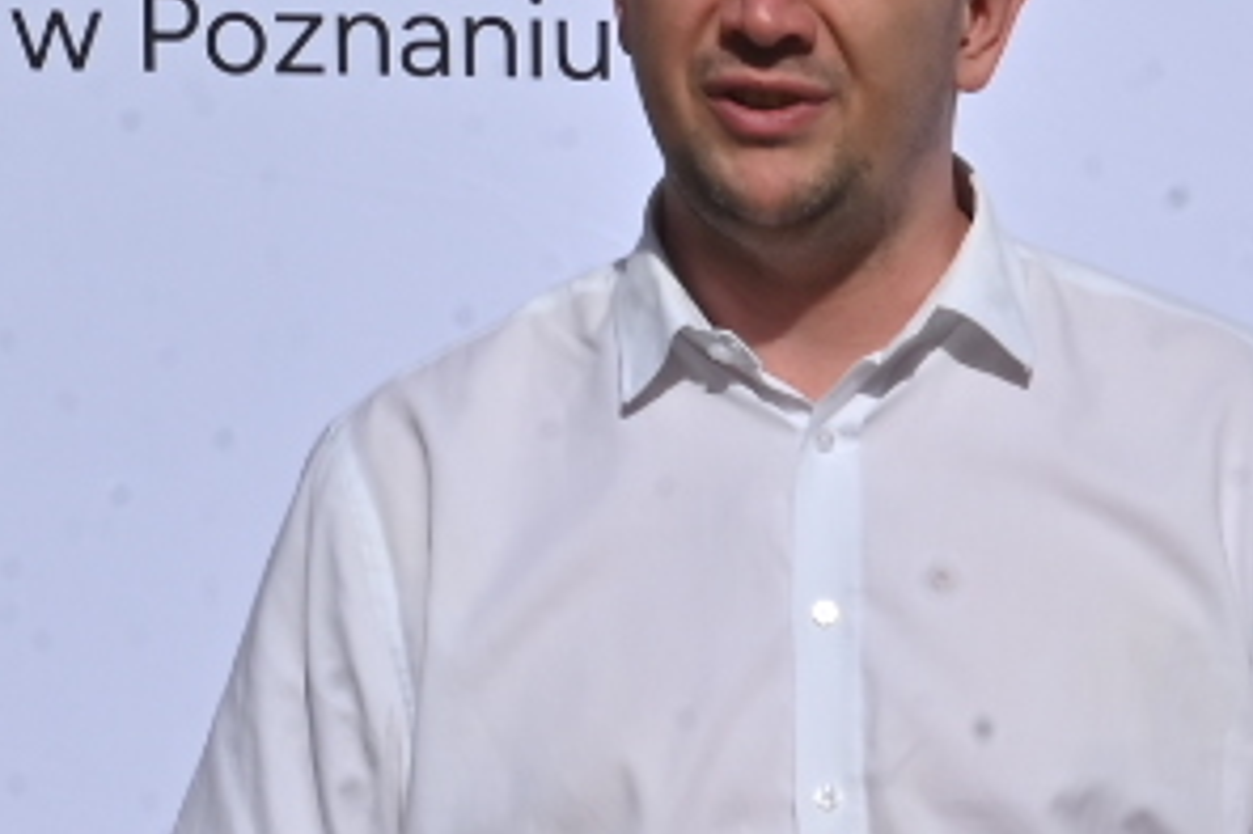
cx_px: 2730
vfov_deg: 5.6
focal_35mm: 241
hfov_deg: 8.0
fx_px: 8383
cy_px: 1770
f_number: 22
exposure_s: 1/125
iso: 100
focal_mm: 44
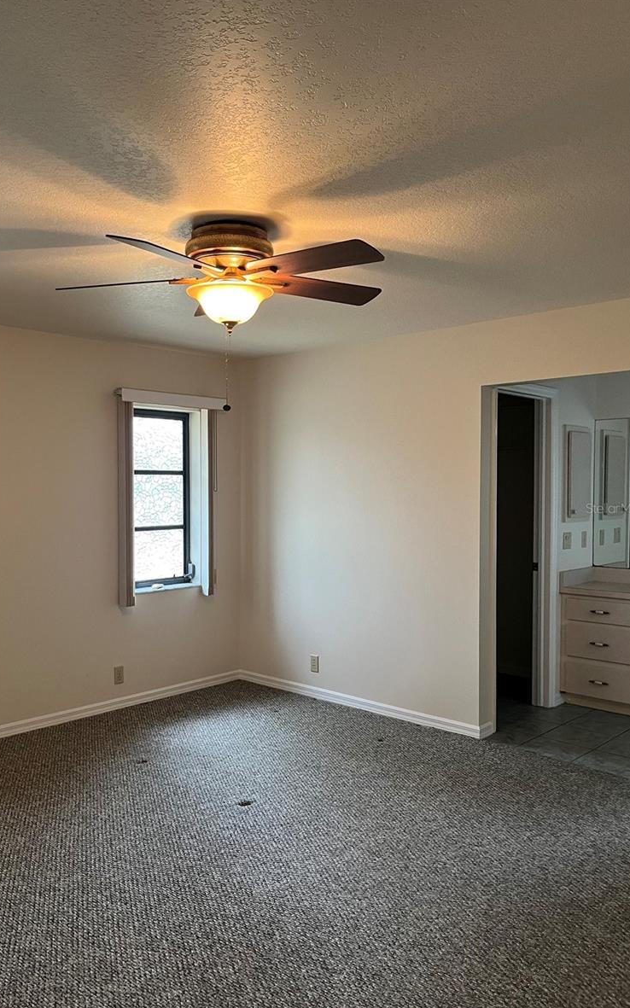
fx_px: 769
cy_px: 508
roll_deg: +1.1
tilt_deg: +0.4
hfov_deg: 44.4
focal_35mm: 28
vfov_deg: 66.5
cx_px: 262
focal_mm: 5.1
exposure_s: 1/60
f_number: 1.6
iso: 320
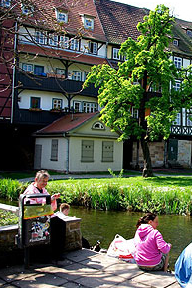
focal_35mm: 42
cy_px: 144
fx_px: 336
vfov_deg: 46.4
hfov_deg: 30.2
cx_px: 180
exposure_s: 1/125
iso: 100
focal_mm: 18
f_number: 5.6
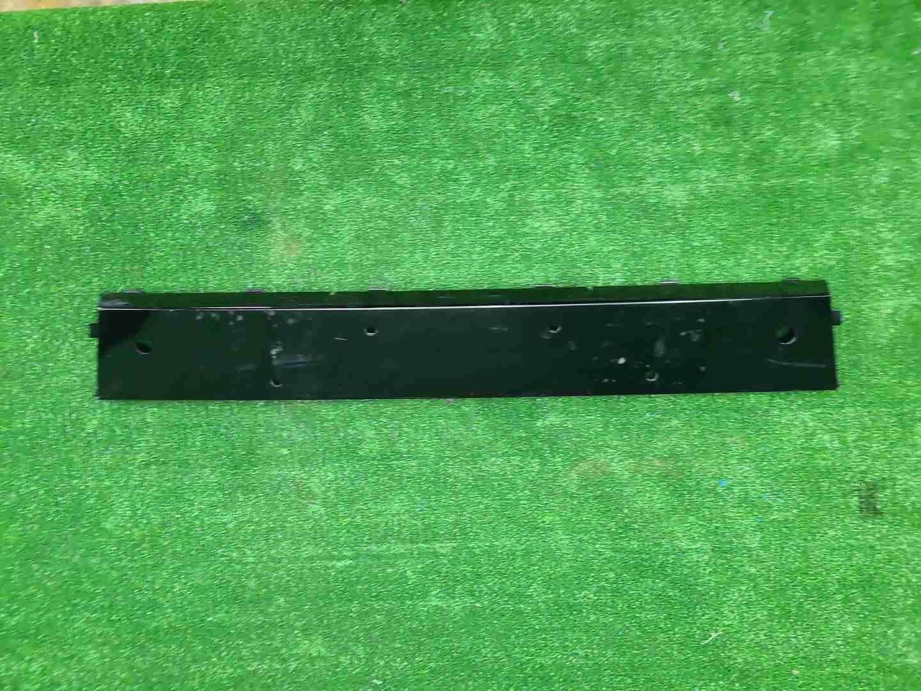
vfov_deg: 53.1
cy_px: 346
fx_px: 692
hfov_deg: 67.3
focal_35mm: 26
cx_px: 460
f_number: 1.8
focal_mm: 5.4
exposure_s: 1/50
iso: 400
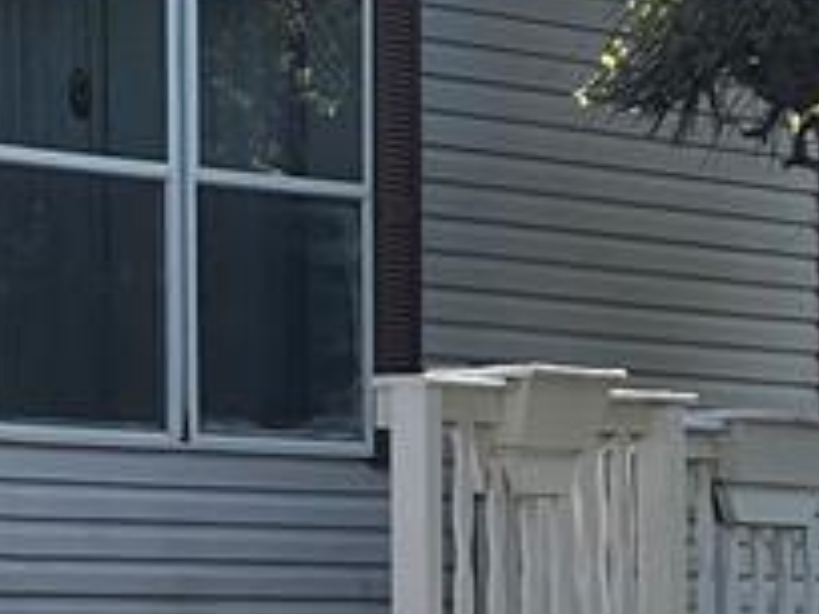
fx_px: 9156
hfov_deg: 5.1
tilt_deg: +2.7
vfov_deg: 3.8
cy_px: 389
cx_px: -650
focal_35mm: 387
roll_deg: +0.9
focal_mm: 9
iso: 32
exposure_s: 1/376
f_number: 2.8
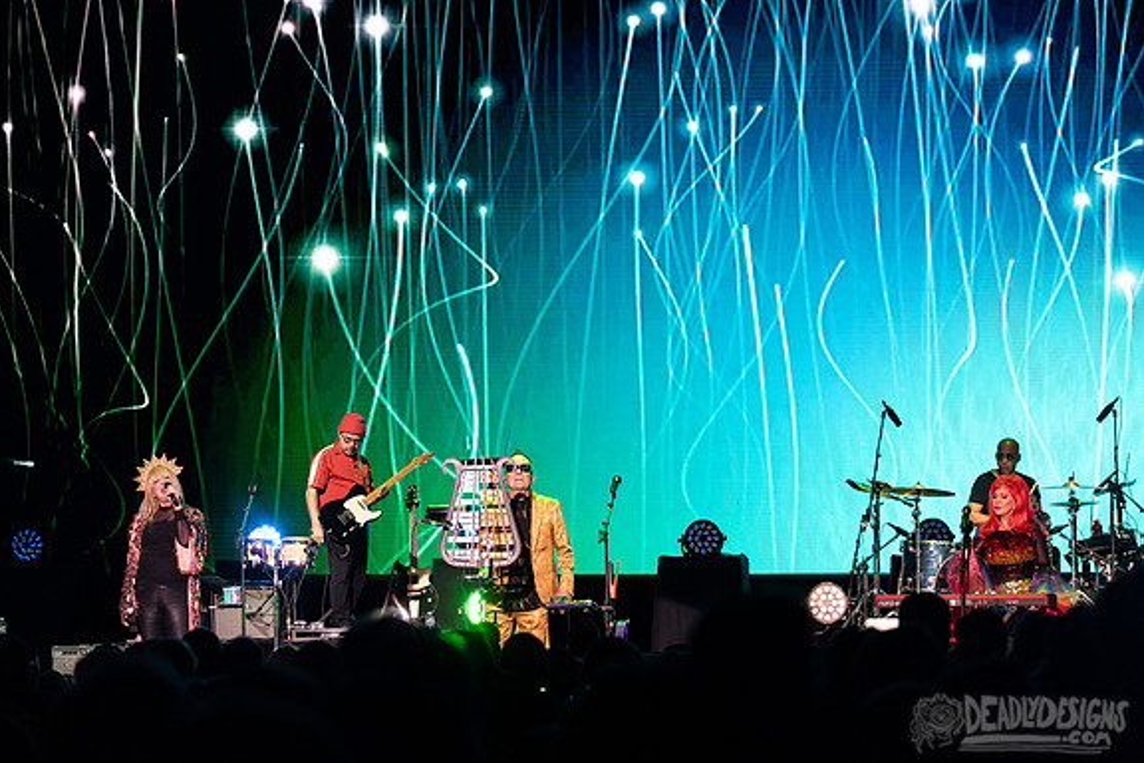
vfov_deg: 7.4
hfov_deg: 11.1
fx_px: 5878
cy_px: 329
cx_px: 558
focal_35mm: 185
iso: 2500
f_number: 5
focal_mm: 150
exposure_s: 1/200
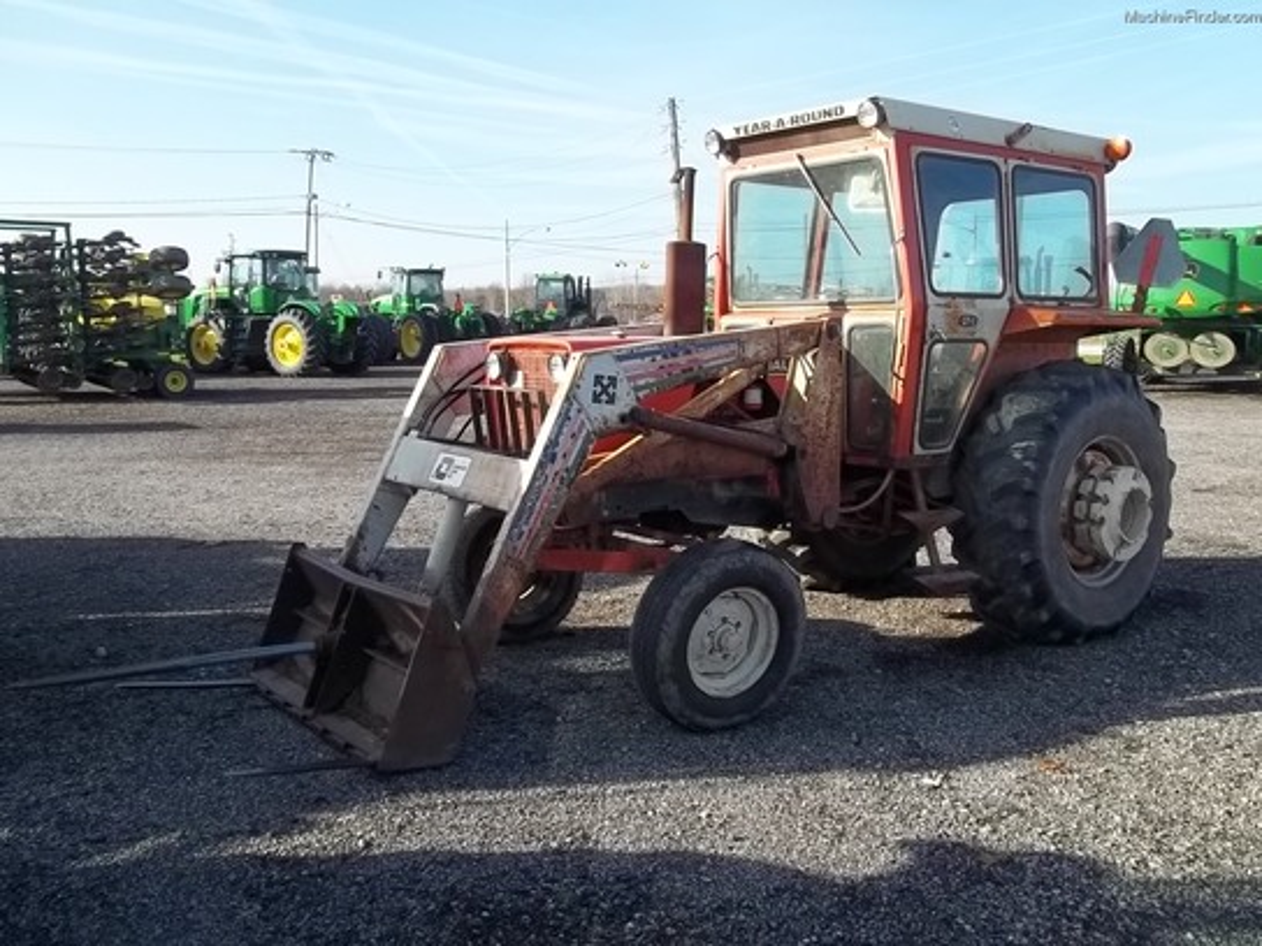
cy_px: 473
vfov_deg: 44.2
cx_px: 631
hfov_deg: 56.8
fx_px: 1167
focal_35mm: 32
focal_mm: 5.7
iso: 64
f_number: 8.8
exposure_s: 1/60
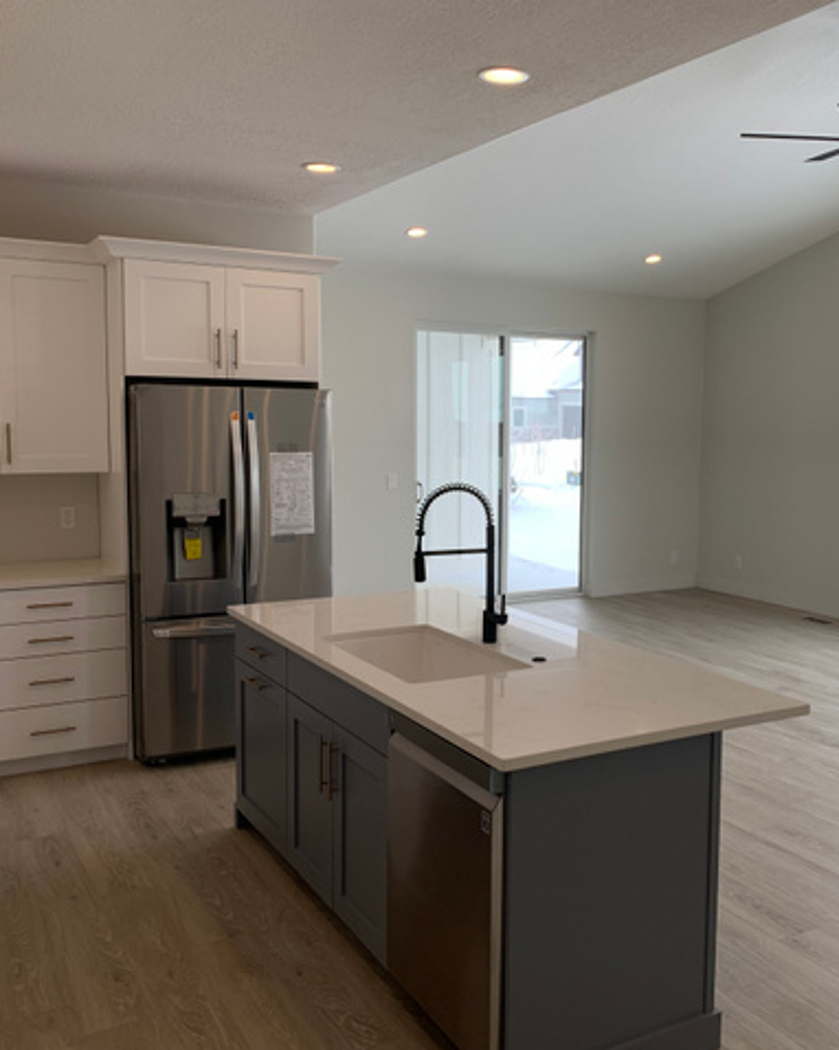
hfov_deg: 42.9
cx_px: 540
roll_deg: -1.1
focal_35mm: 34
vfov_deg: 52.9
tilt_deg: -5.6
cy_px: 525
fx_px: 1056
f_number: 1.8
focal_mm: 4.25
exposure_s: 1/180
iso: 25
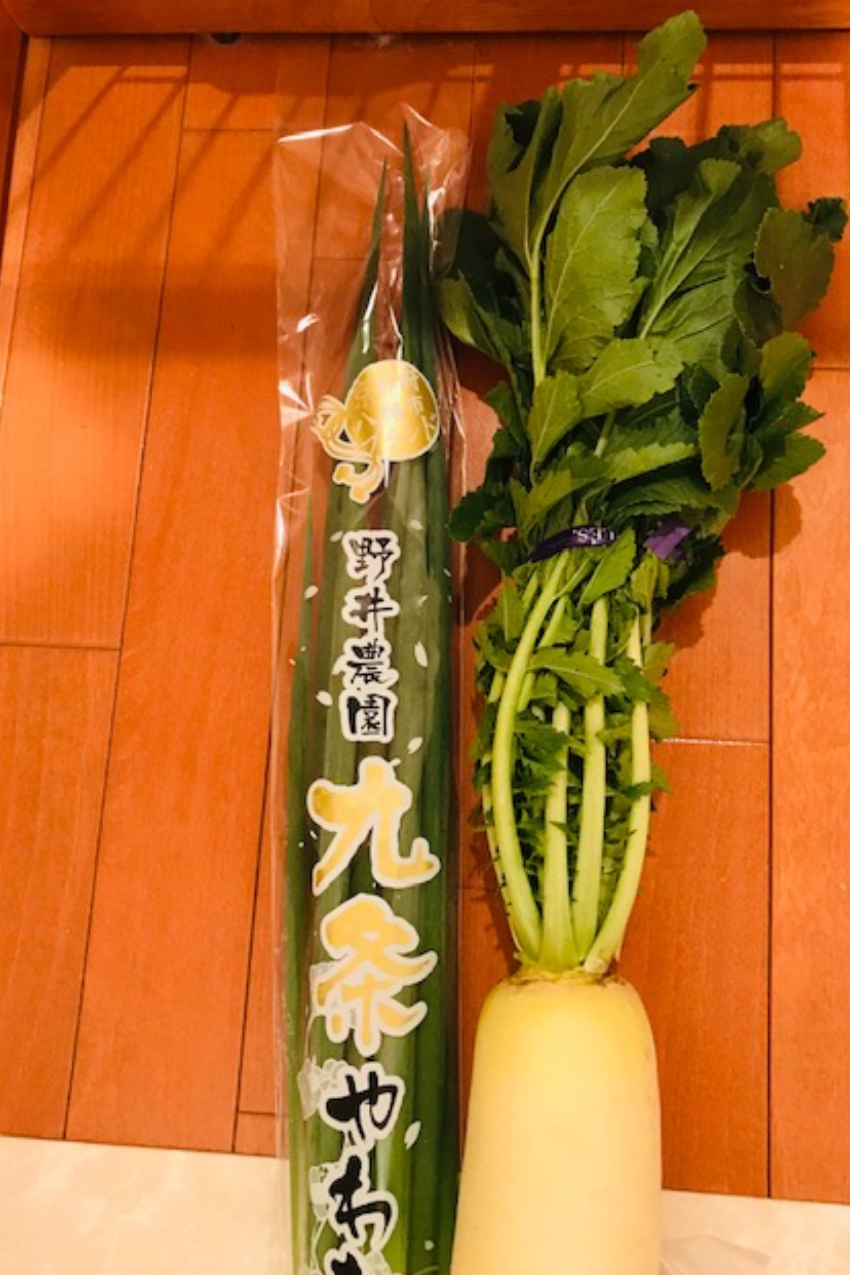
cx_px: 476
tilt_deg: -78.7
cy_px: 632
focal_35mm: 30
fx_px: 1062
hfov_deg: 43.5
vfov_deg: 61.9
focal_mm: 3.99
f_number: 1.8
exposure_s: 1/11
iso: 100
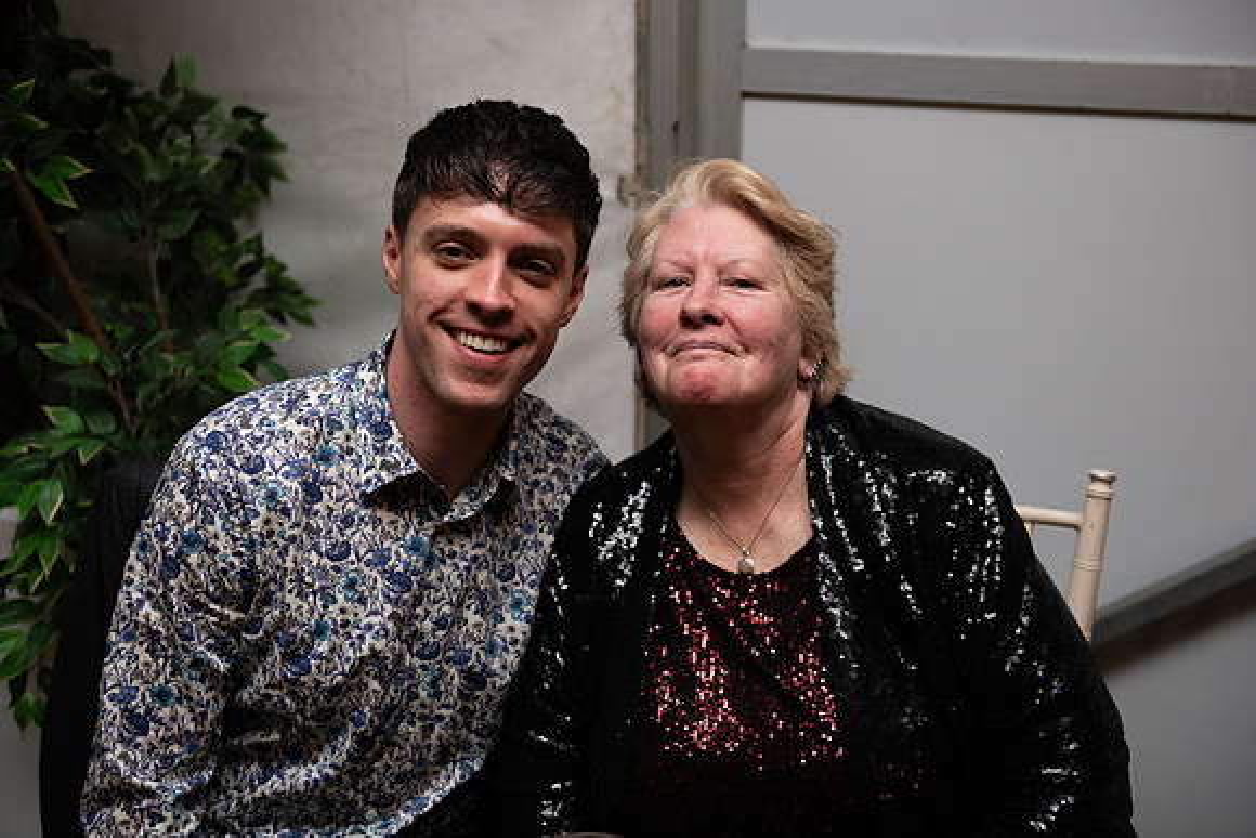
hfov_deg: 39.6
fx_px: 1745
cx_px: 628
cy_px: 419
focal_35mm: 50
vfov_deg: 27.0
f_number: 3.5
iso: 800
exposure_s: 1/160
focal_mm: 50
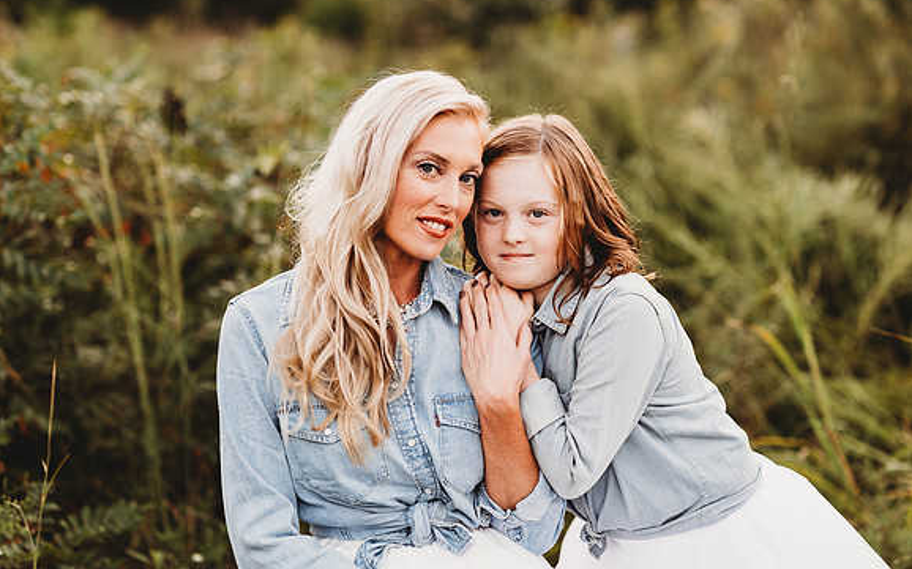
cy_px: 269
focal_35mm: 87
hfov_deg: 23.8
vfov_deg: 15.0
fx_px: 2162
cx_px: 456
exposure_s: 1/200
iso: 125
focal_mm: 85
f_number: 2.2
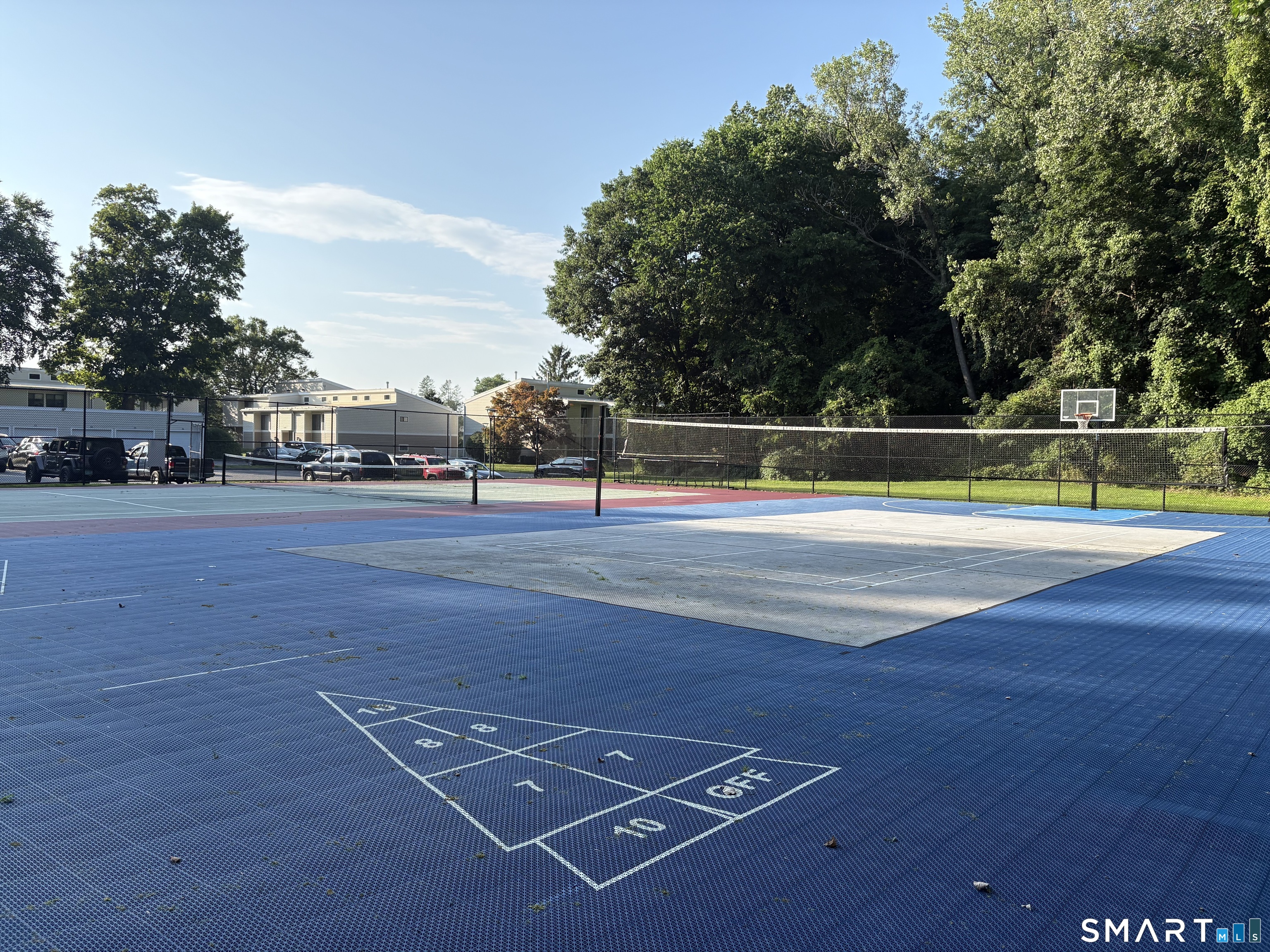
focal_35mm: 26
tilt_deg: -2.0
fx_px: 954
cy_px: 476
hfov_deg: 67.3
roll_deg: -0.6
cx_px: 635
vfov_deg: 53.1
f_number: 1.6
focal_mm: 5.96
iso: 64
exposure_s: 1/2012
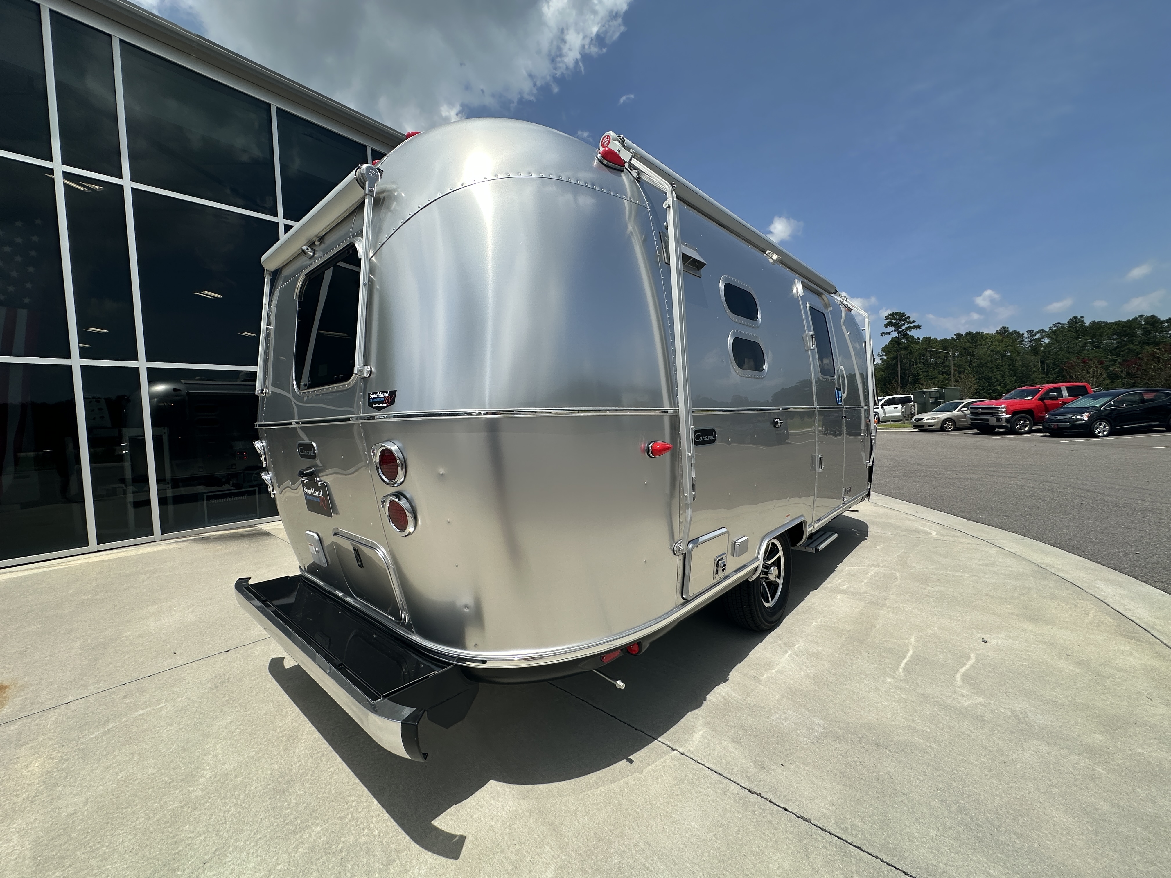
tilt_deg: -2.3
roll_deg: +1.9
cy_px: 439
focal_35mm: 14
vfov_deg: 85.7
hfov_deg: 102.1
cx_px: 586
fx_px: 474
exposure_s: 1/3509
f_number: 2.2
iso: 50
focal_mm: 2.22
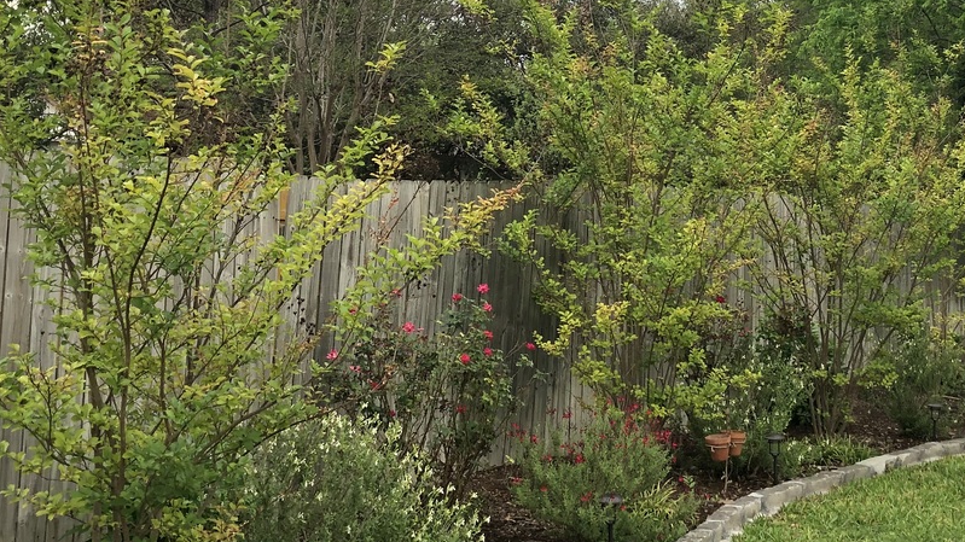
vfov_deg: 21.5
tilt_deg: +4.6
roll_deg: -2.4
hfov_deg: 37.7
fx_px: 1407
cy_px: 91
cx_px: 594
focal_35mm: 55
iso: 20
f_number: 1.8
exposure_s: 1/338
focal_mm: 3.99
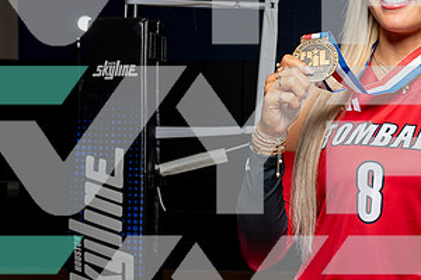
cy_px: 141
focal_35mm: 89
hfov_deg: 22.7
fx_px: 1041
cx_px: 299
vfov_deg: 15.4
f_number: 8
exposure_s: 1/250
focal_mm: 46
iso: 100
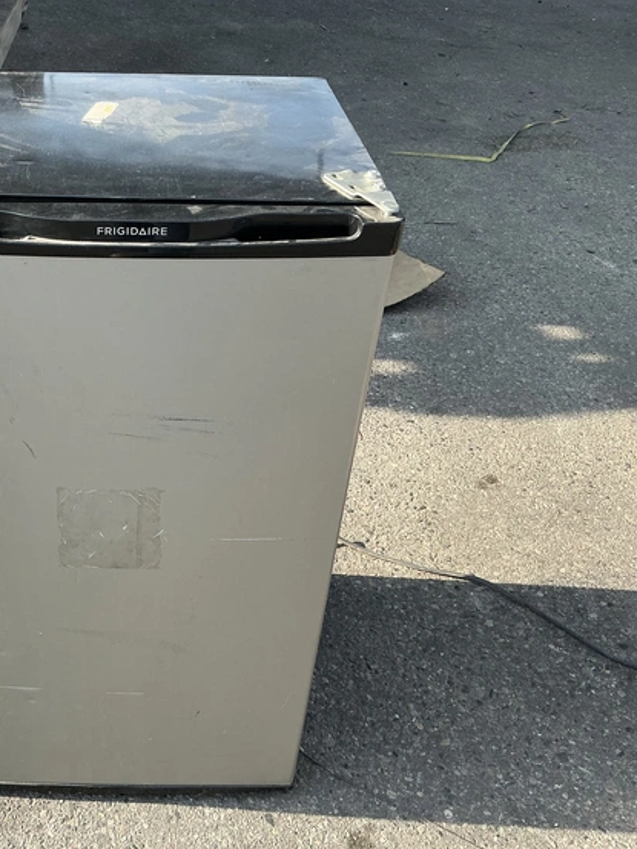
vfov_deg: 49.0
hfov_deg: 36.1
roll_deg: -1.7
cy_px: 421
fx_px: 932
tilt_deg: -35.2
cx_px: 104
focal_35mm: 38
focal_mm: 3
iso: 25
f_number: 1.8
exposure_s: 1/446
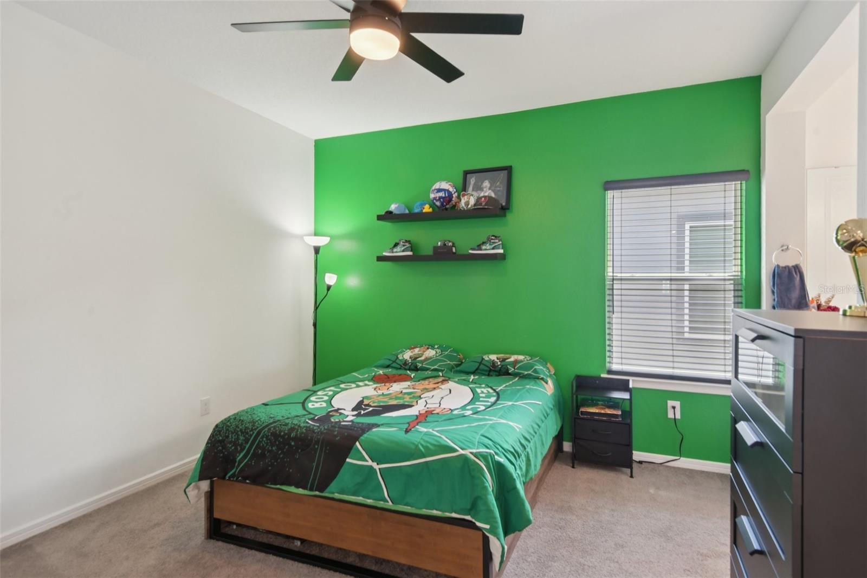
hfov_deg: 86.9
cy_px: 289
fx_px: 457
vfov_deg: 64.5
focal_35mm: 19
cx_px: 434
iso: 400
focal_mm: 19
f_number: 8
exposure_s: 1/15
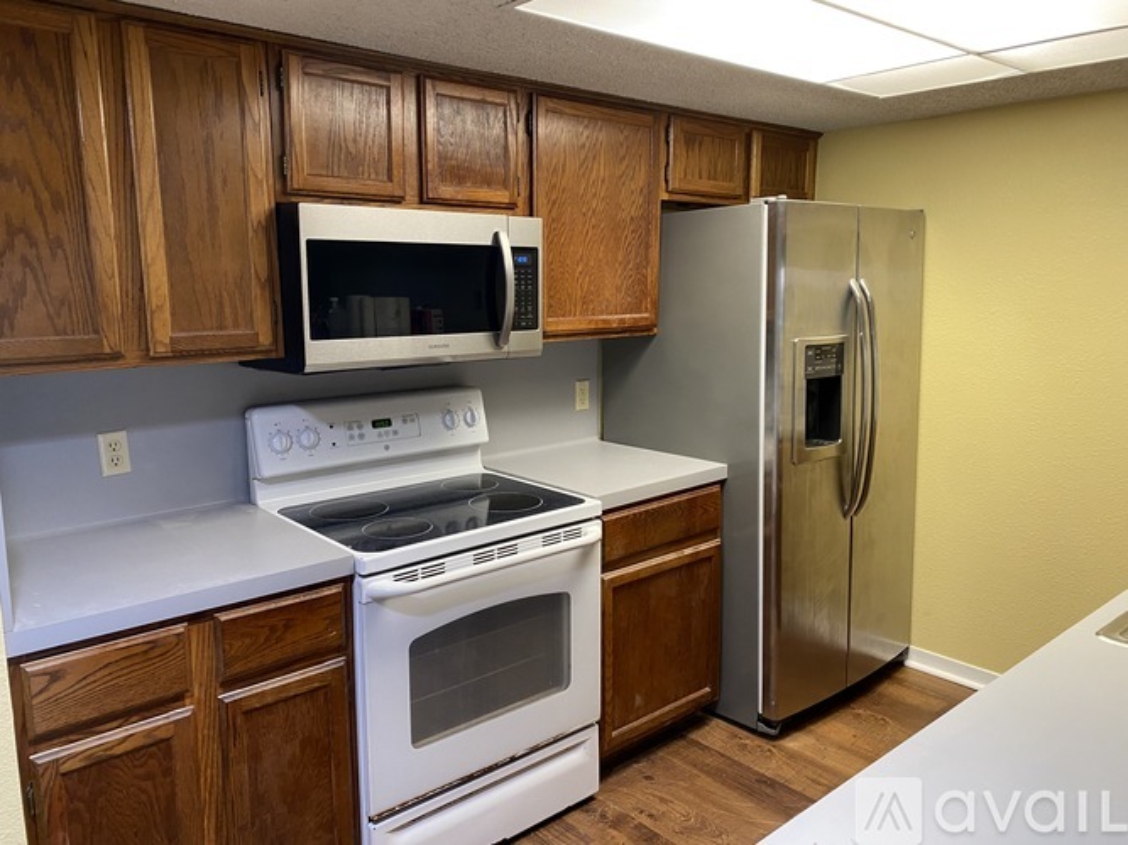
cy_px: 422
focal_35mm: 26
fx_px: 847
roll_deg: +0.5
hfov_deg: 67.3
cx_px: 564
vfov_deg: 53.0
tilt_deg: -9.2
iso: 200
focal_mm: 4.25
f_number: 1.8
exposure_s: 1/60
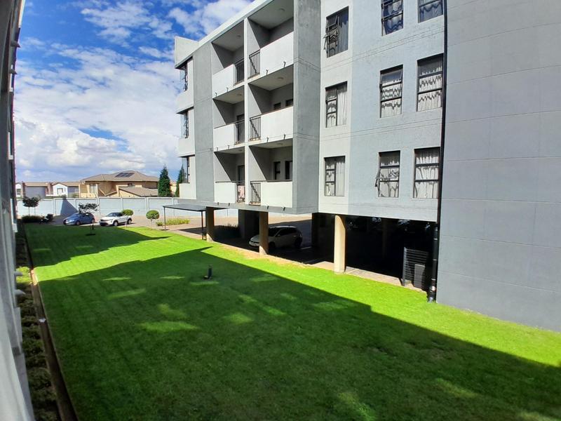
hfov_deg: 91.0
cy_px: 210
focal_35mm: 17
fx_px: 276
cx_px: 280
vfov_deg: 74.7
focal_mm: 1.46
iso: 40
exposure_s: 1/1901
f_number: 2.2
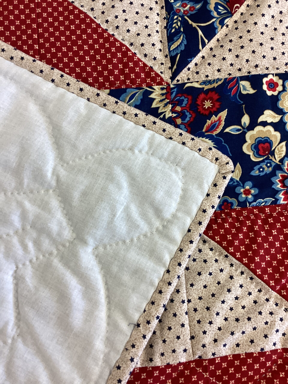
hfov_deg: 45.4
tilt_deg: -83.0
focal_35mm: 31
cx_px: 144
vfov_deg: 58.4
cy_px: 192
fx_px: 344
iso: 80
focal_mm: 3.3
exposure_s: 1/60
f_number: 2.4
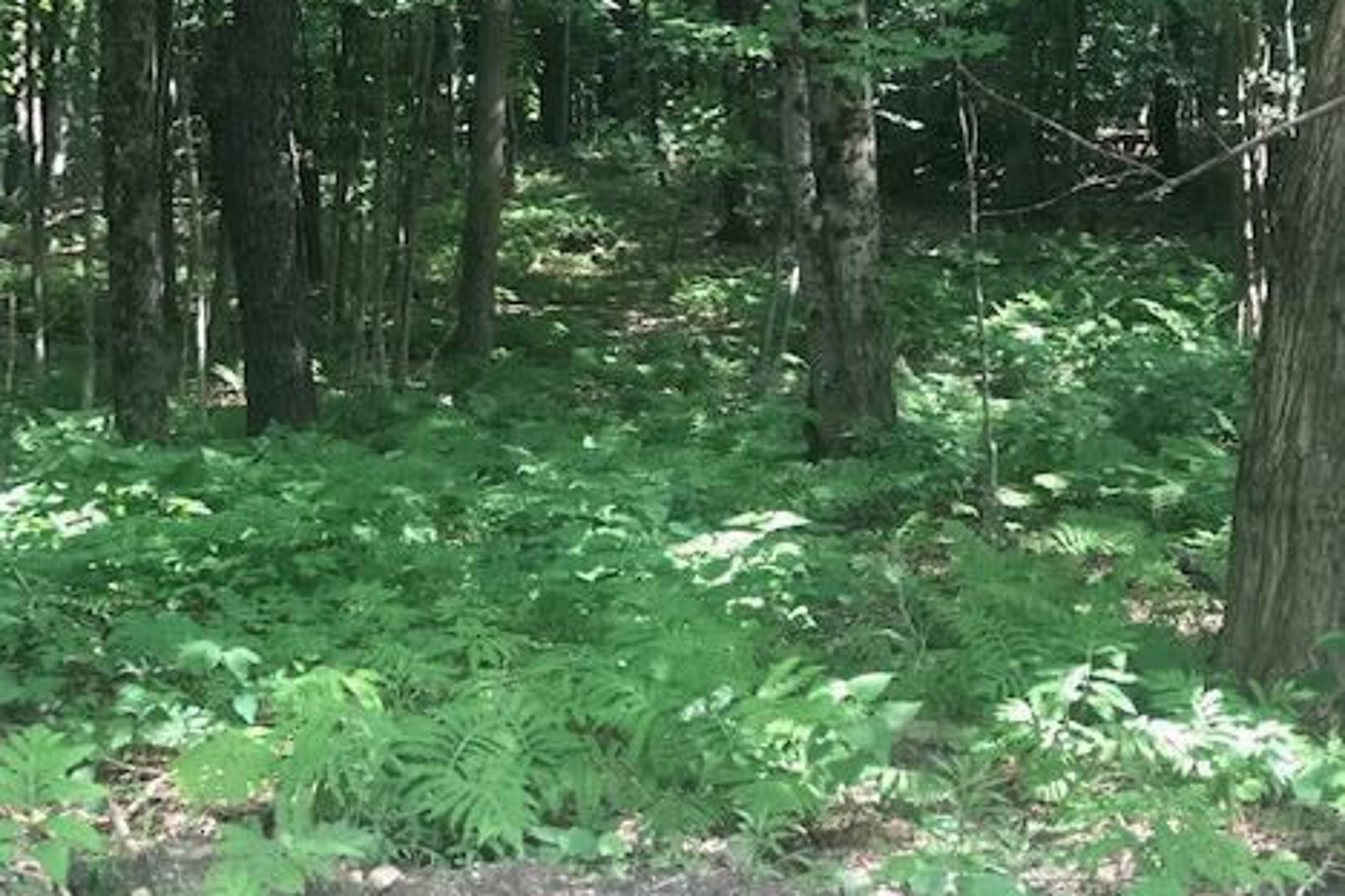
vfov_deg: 16.8
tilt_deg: -6.0
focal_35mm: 81
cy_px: 256
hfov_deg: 25.1
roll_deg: -0.2
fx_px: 3026
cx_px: 661
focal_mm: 6.6
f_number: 2.8
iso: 50
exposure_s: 1/30
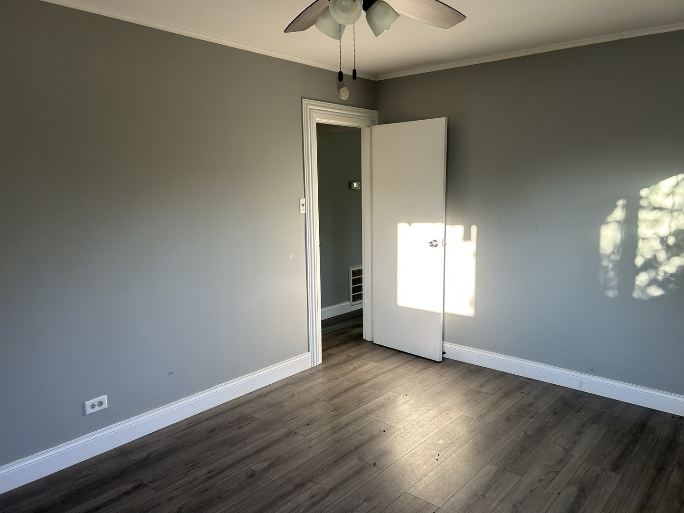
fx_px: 514
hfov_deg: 67.3
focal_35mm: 26
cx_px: 342
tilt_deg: -8.4
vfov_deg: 53.1
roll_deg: +0.9
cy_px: 256
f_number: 1.5
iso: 64
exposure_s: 1/121
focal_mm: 5.7
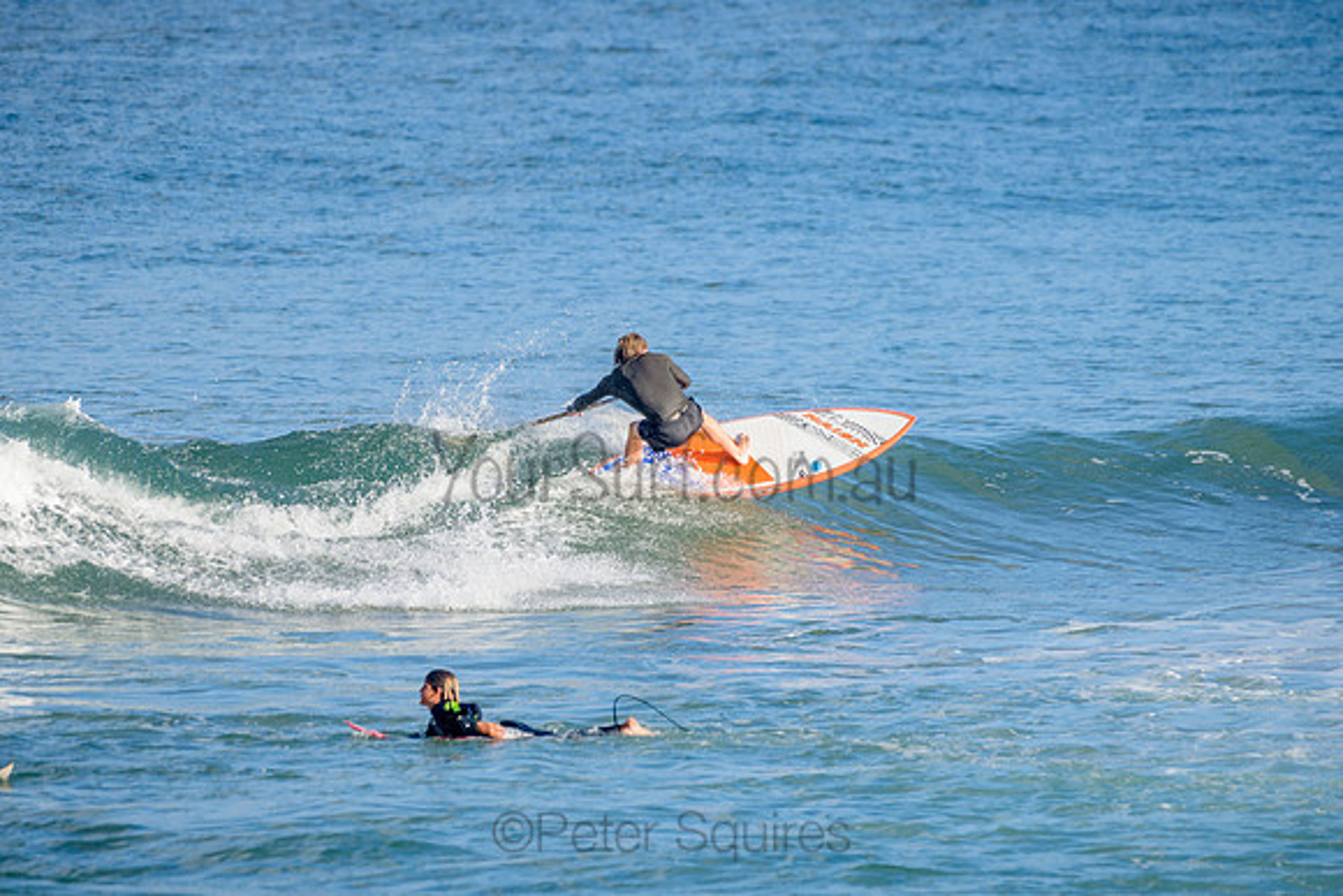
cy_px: 448
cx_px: 672
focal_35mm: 612
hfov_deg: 3.4
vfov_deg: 2.2
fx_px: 22837
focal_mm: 500
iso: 200
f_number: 5.6
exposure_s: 1/1250
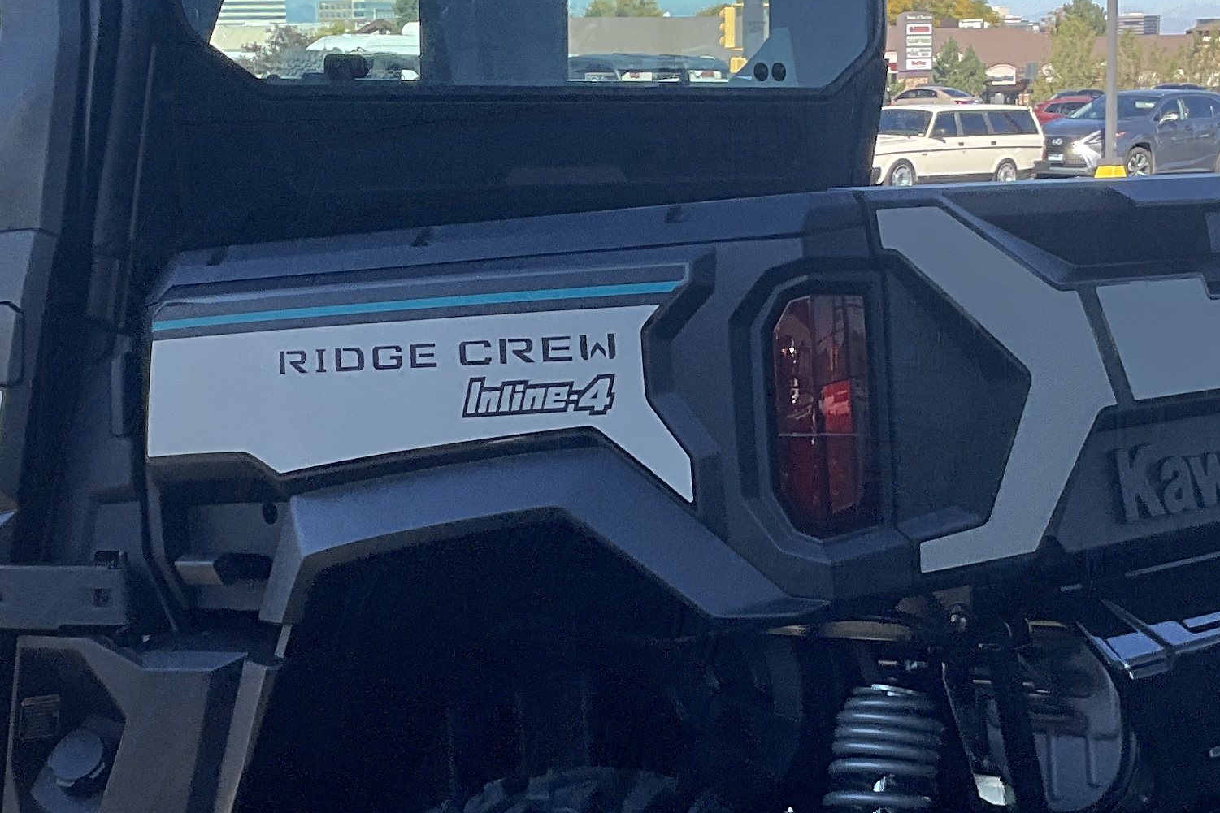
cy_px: 489
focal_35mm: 81
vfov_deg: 16.8
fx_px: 2745
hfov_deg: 25.1
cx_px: 637
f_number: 1.8
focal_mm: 3
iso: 16
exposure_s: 1/842
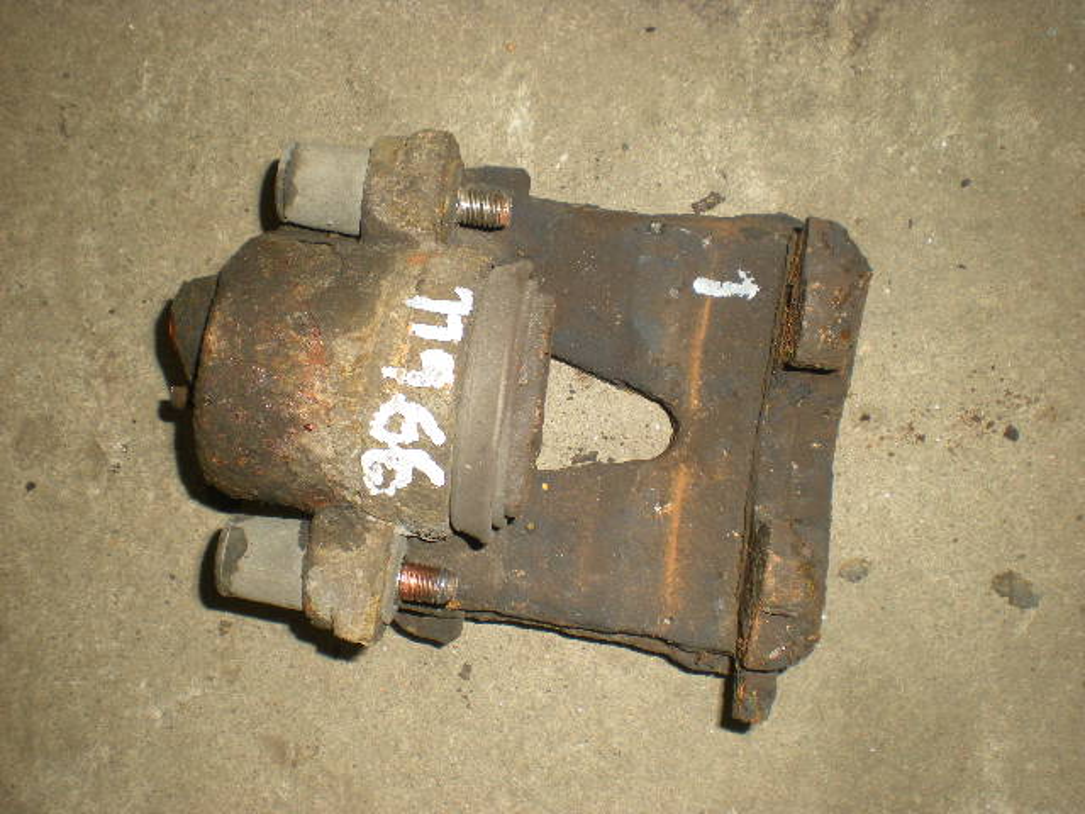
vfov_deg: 37.7
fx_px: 1191
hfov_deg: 49.0
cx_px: 542
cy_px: 407
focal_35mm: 38
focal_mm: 6.3
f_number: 4.6
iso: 117
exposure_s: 1/60
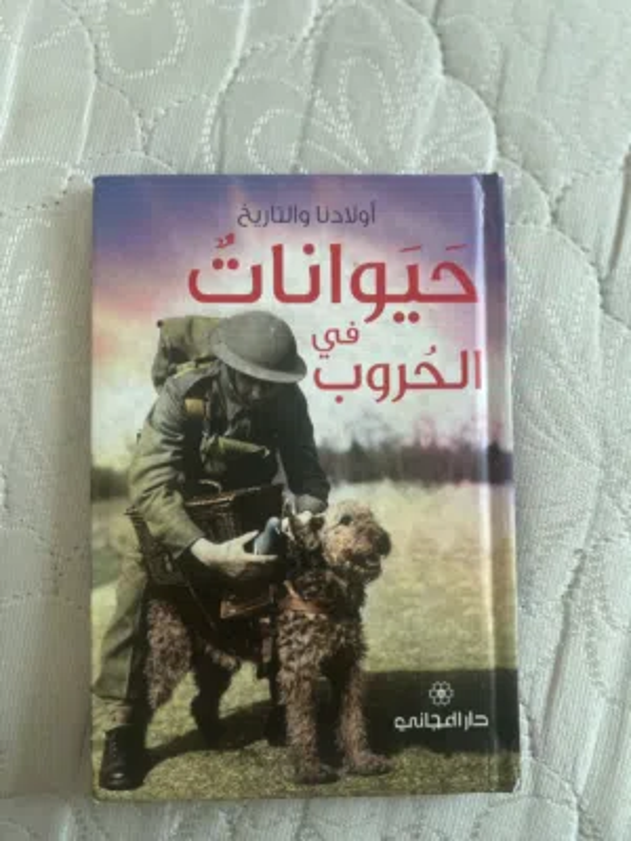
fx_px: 632
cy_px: 420
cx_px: 316
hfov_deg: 53.1
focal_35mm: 26
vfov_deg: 67.3
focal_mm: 5.7
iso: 125
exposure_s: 1/94
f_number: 1.5
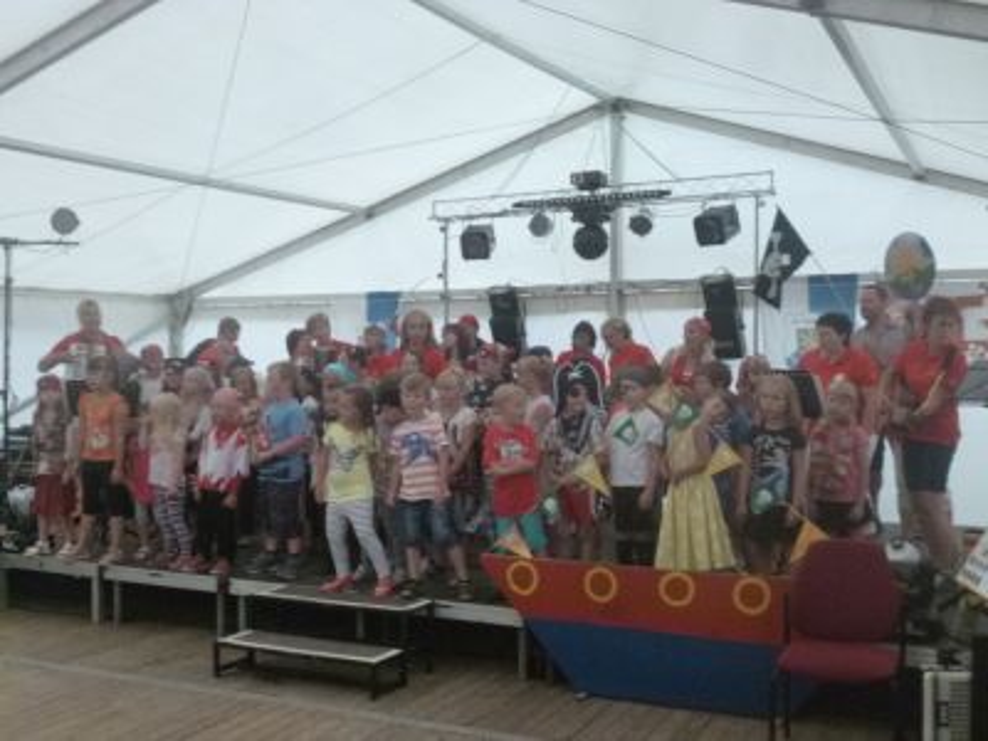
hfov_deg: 49.0
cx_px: 494
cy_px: 370
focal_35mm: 38
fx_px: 1085
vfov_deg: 37.7
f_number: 3.2
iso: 800
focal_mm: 6.8
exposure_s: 1/100
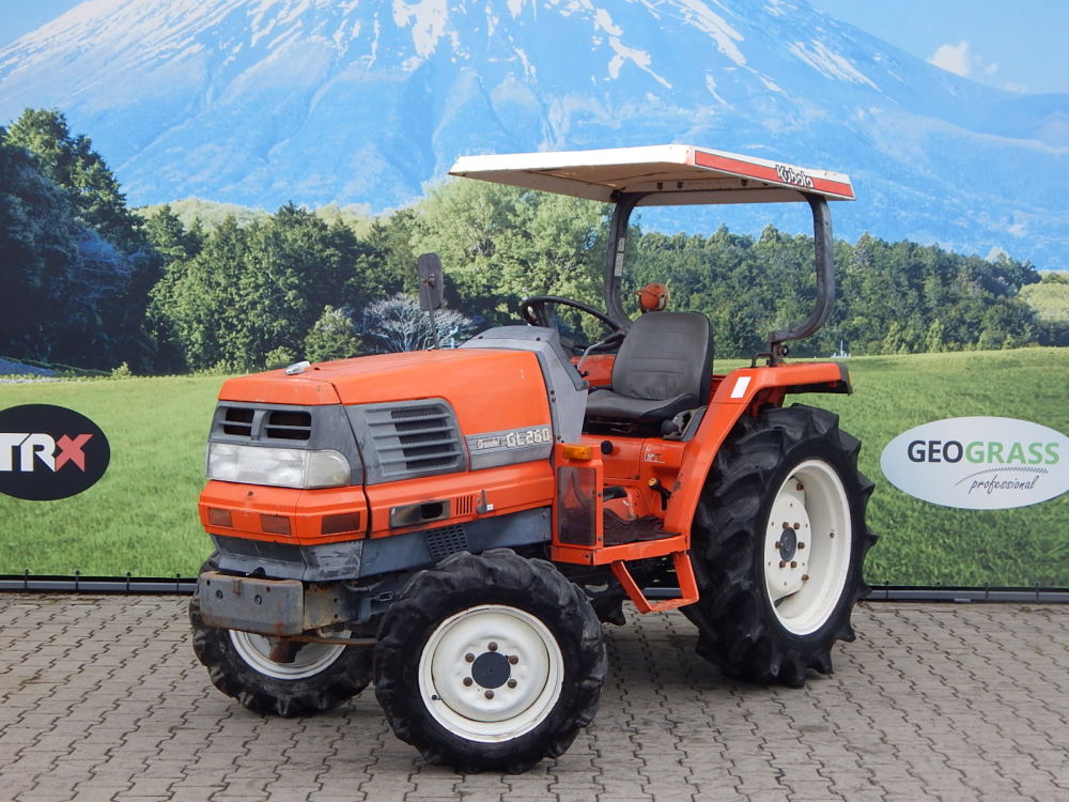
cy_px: 401
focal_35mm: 54
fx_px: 1668
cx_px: 534
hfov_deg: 35.5
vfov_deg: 27.0
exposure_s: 1/250
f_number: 3.8
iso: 125
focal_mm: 9.7
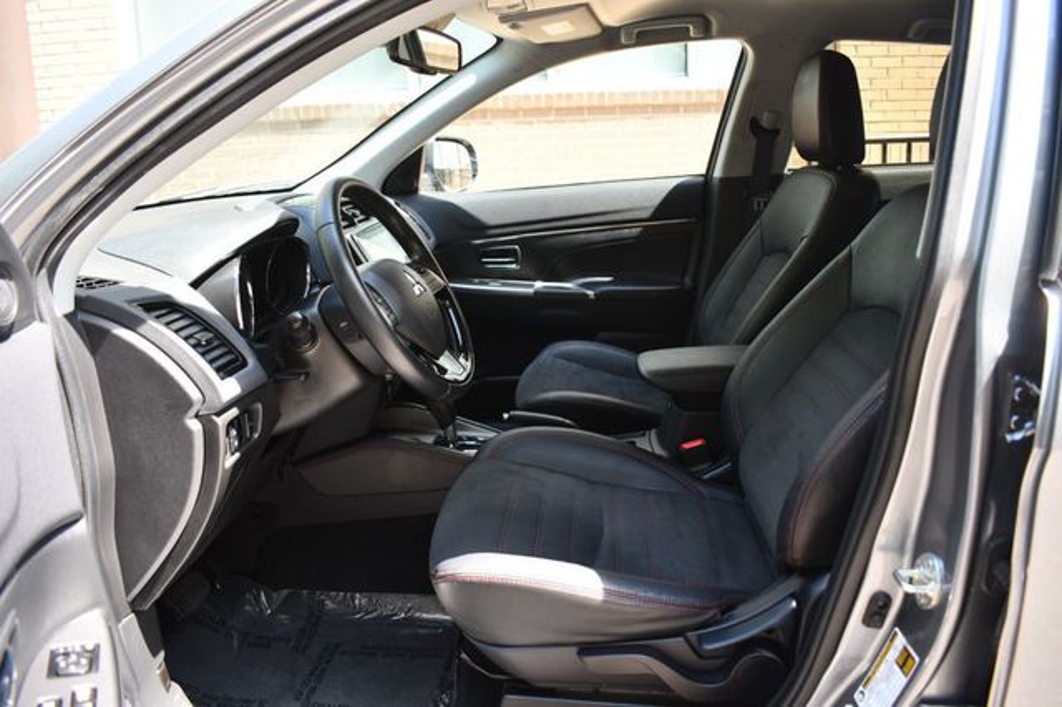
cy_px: 354
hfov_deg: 67.4
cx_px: 531
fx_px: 796
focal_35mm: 27
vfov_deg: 47.9
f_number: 3.5
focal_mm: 18
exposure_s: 1/250
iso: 500
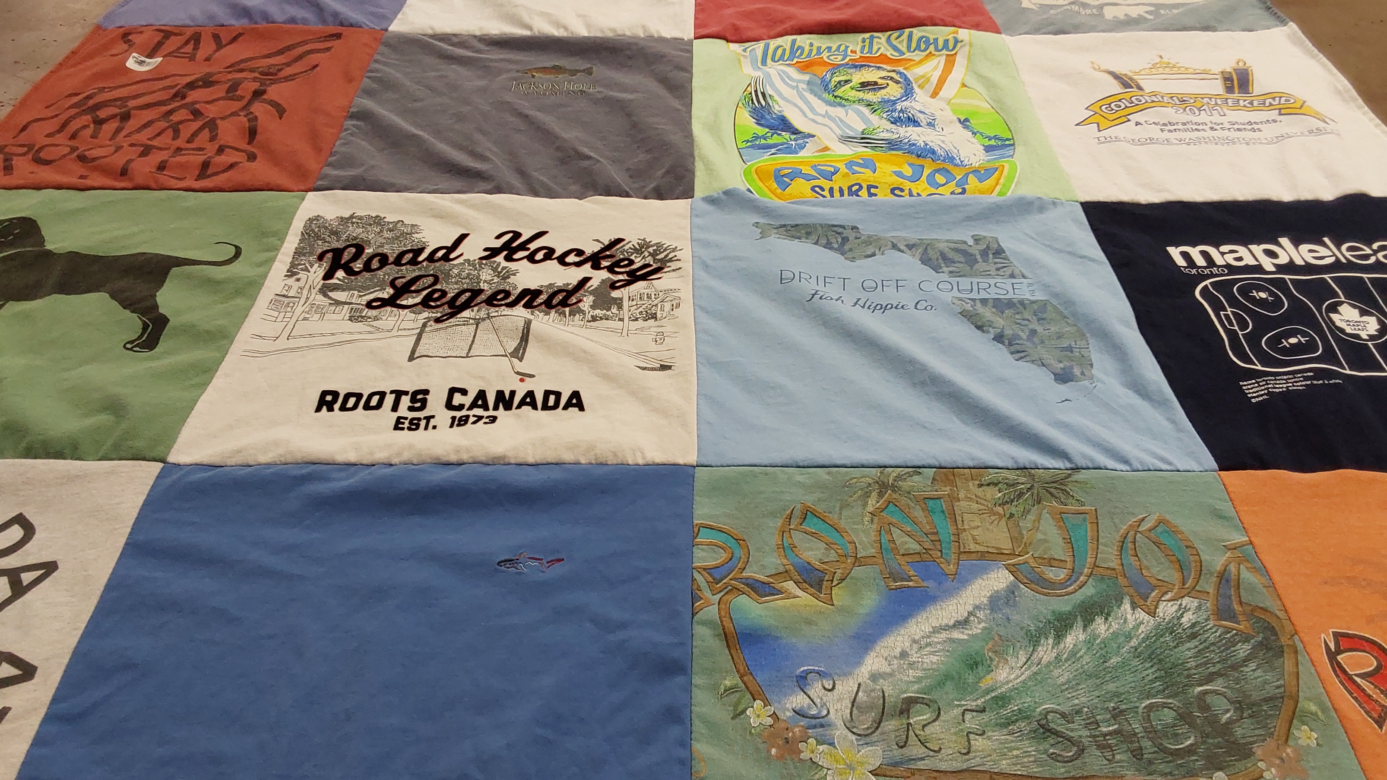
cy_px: 436
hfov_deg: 62.6
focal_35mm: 31
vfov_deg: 37.7
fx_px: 1140
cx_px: 685
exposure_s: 1/120
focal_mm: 2.91
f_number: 1.9
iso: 100
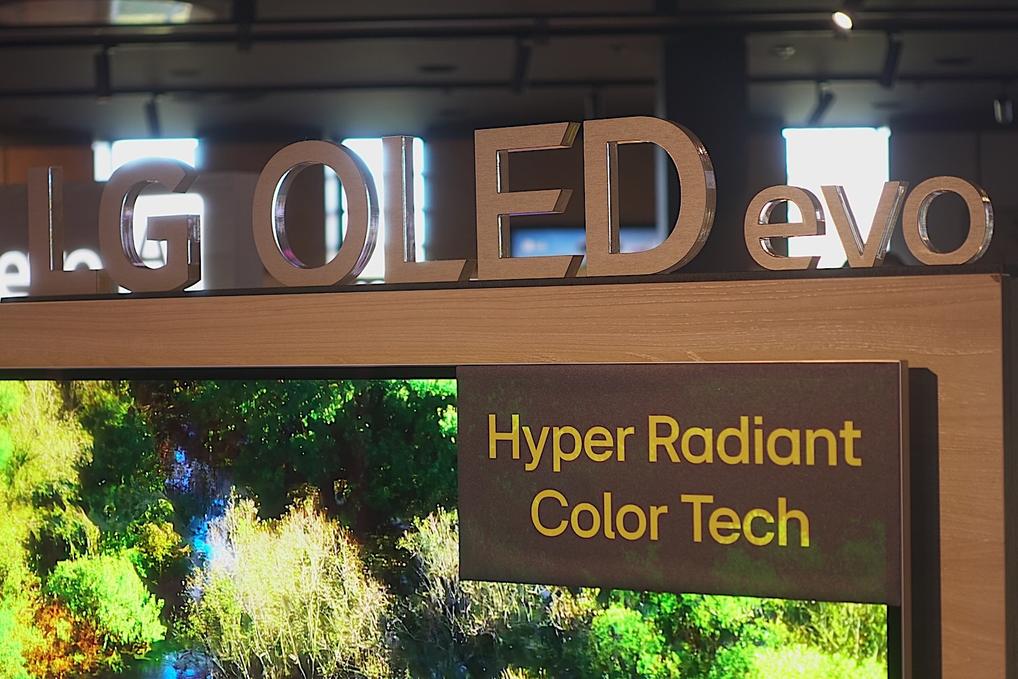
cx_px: 509
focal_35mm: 70
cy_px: 340
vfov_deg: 19.5
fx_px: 1979
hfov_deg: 28.8
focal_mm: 25.7
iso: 200
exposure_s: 1/40
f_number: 2.8
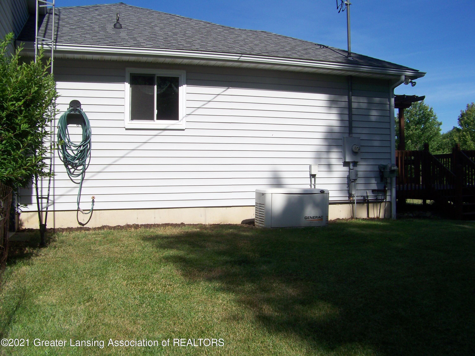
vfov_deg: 39.7
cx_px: 238
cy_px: 178
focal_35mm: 36
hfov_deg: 51.4
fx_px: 494
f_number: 4
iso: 64
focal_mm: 5.85
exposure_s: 1/640
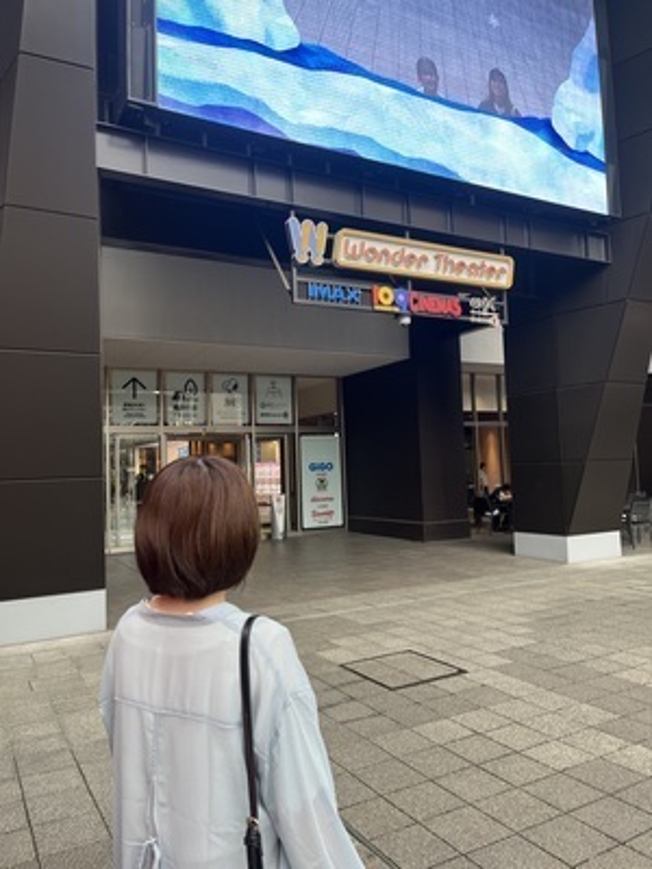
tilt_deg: +4.4
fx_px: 653
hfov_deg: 53.1
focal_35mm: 26
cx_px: 326
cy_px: 434
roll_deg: +1.3
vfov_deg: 67.3
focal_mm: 5.1
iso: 100
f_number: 1.6
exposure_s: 1/120
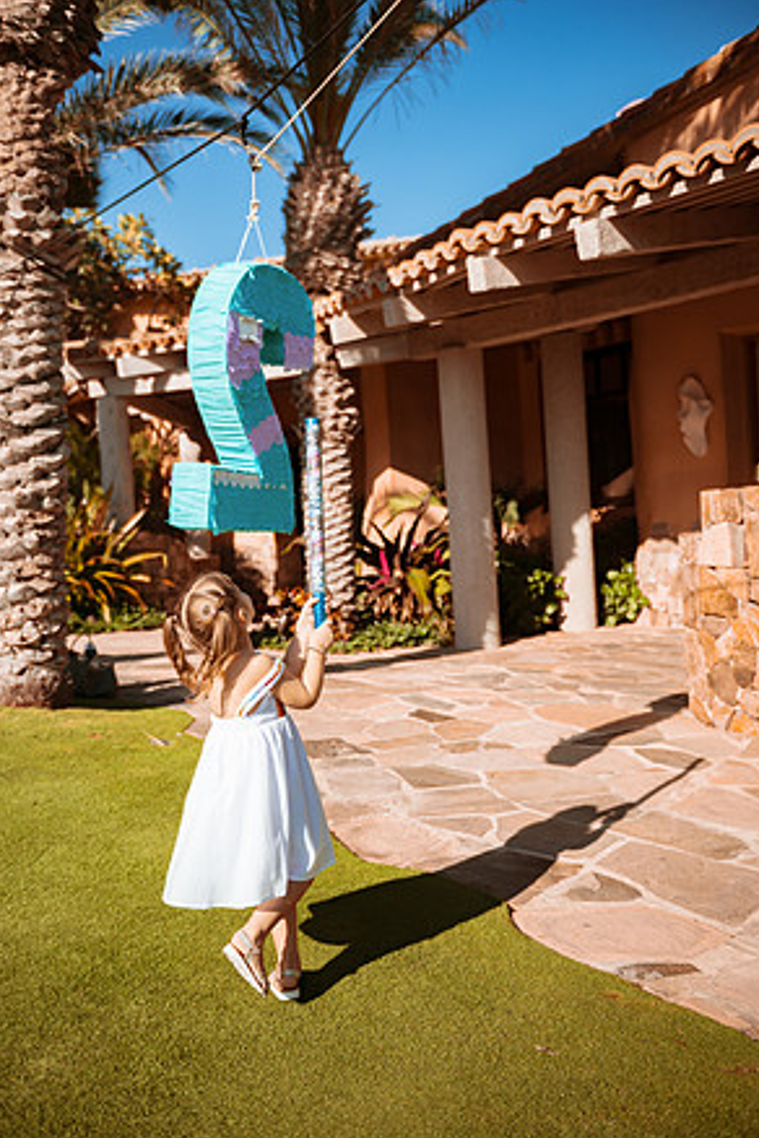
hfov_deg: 36.9
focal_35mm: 36
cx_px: 377
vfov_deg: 53.1
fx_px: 1138
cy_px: 569
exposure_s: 1/5000
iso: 100
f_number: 2.8
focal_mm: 35
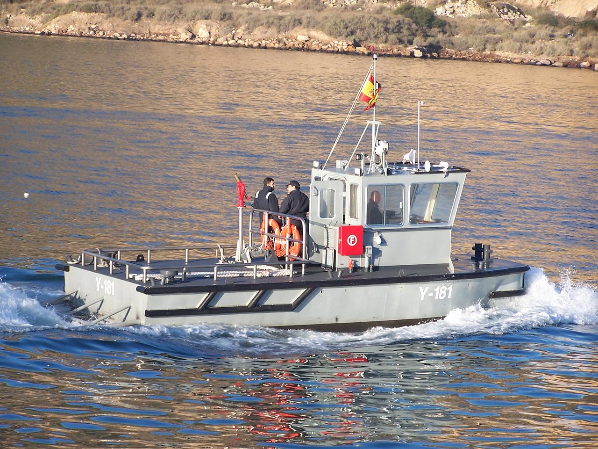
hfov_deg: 11.7
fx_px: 2920
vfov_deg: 8.8
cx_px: 299
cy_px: 224
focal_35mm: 169
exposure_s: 1/500
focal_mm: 28
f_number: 3.2
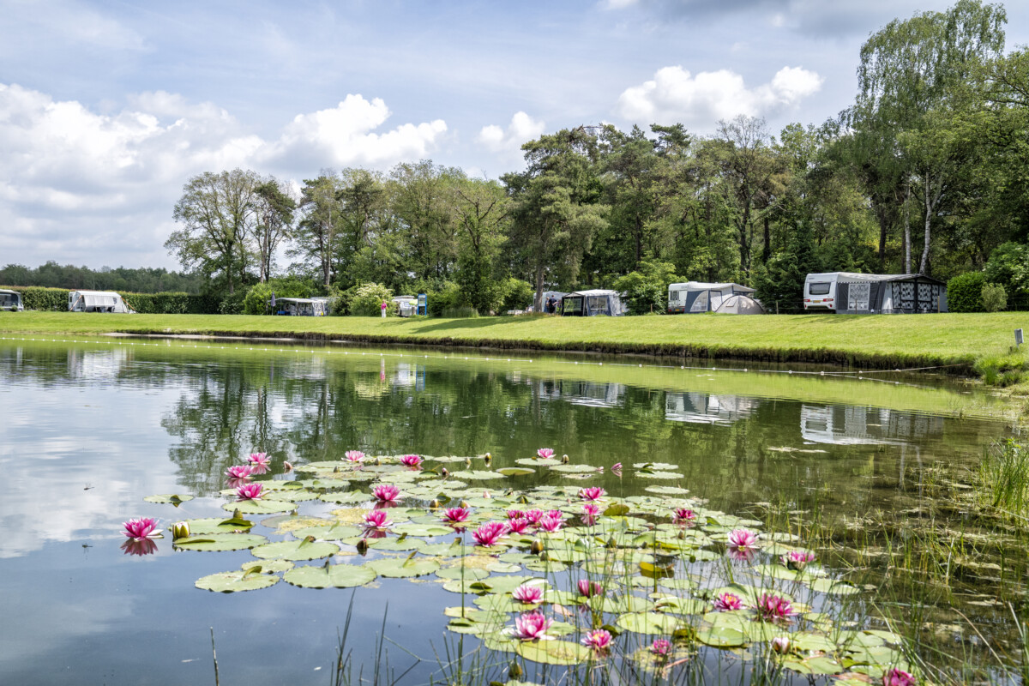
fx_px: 1000
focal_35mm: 35
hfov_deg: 54.4
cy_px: 343
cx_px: 514
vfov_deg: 37.9
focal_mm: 35
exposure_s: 1/2500
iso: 800
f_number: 5.6
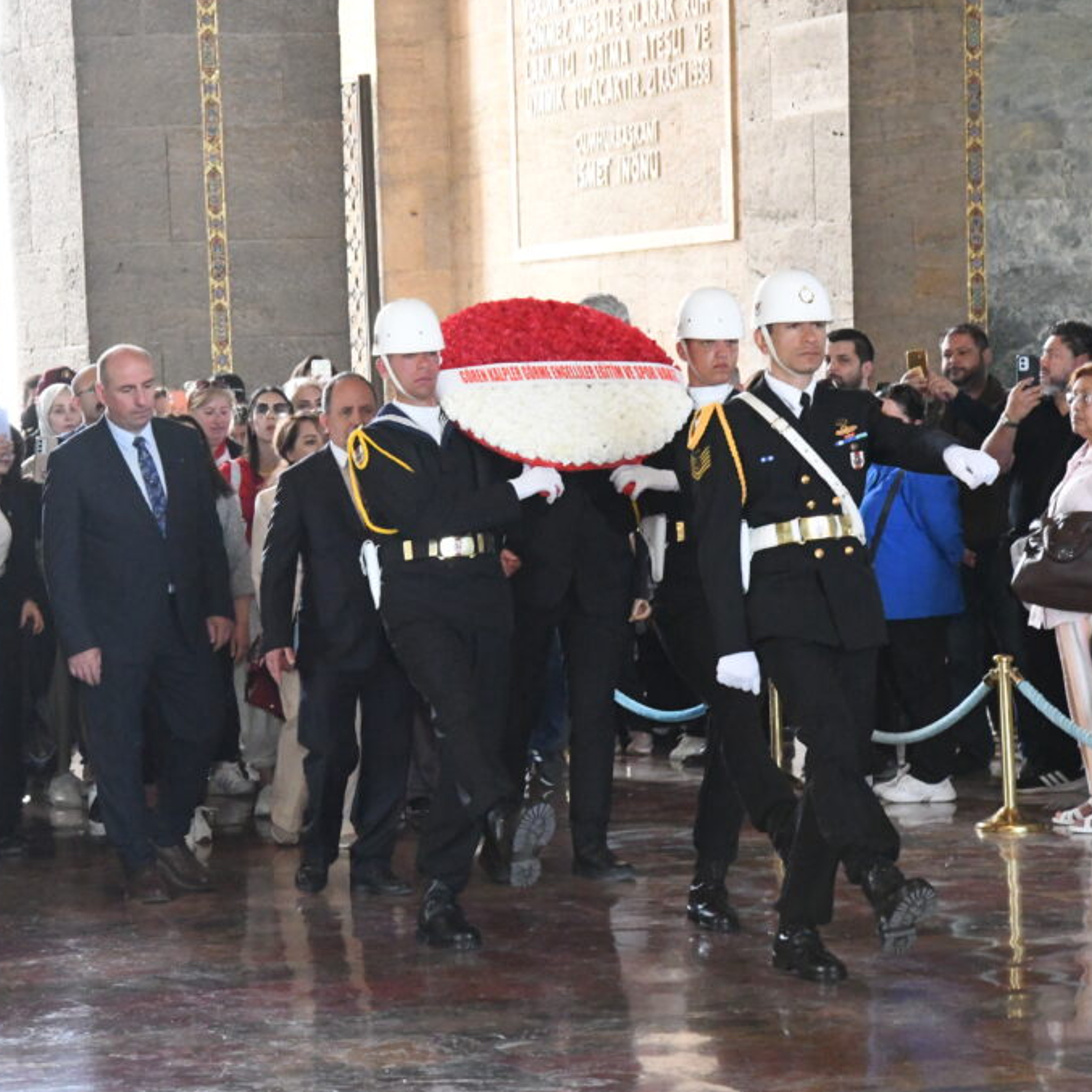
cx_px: 287
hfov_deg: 12.9
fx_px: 4818
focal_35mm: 135
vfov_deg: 12.9
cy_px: 544
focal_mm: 70
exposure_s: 1/125
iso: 11400
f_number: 11
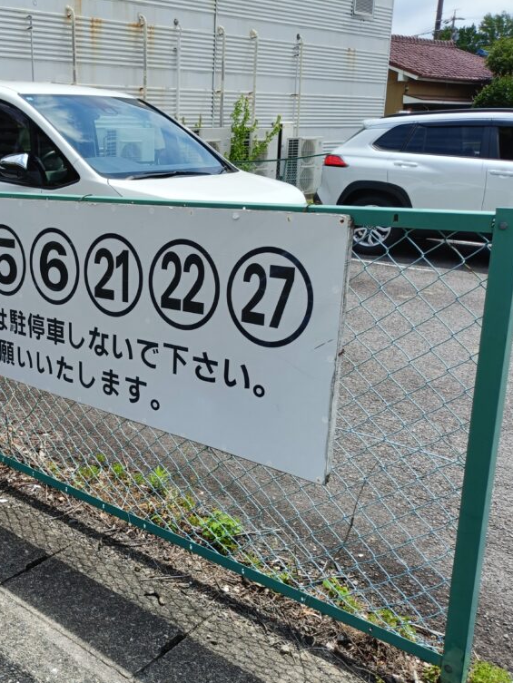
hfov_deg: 38.9
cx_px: 53
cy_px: 346
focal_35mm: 34
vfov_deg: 53.9
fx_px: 672
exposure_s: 1/739
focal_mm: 4.7
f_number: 1.7
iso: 50
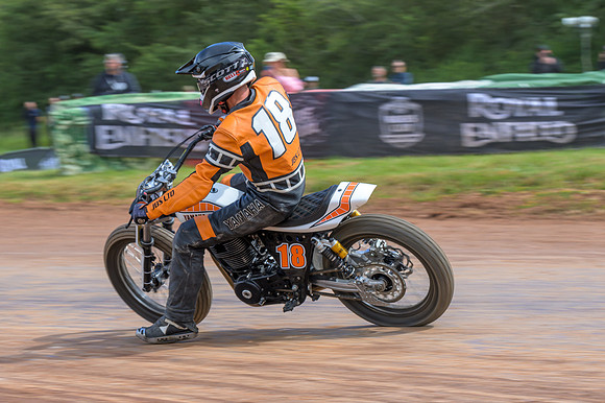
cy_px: 202
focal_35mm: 129
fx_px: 2167
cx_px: 302
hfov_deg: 15.9
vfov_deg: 10.6
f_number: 7.1
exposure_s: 1/250
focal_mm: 86
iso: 125
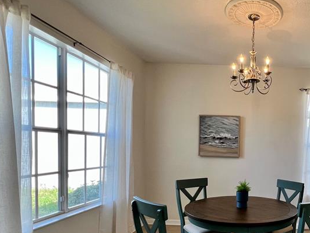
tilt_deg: -1.7
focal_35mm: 25
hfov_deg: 62.5
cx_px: 255
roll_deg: -0.9
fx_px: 224
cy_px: 157
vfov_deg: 53.7
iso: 100
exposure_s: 1/120
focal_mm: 1.57
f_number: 1.8
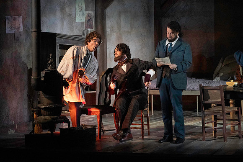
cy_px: 81
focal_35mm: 333
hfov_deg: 6.2
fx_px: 2248
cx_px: 122
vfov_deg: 4.1
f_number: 11
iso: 16000
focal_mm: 333
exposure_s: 1/320
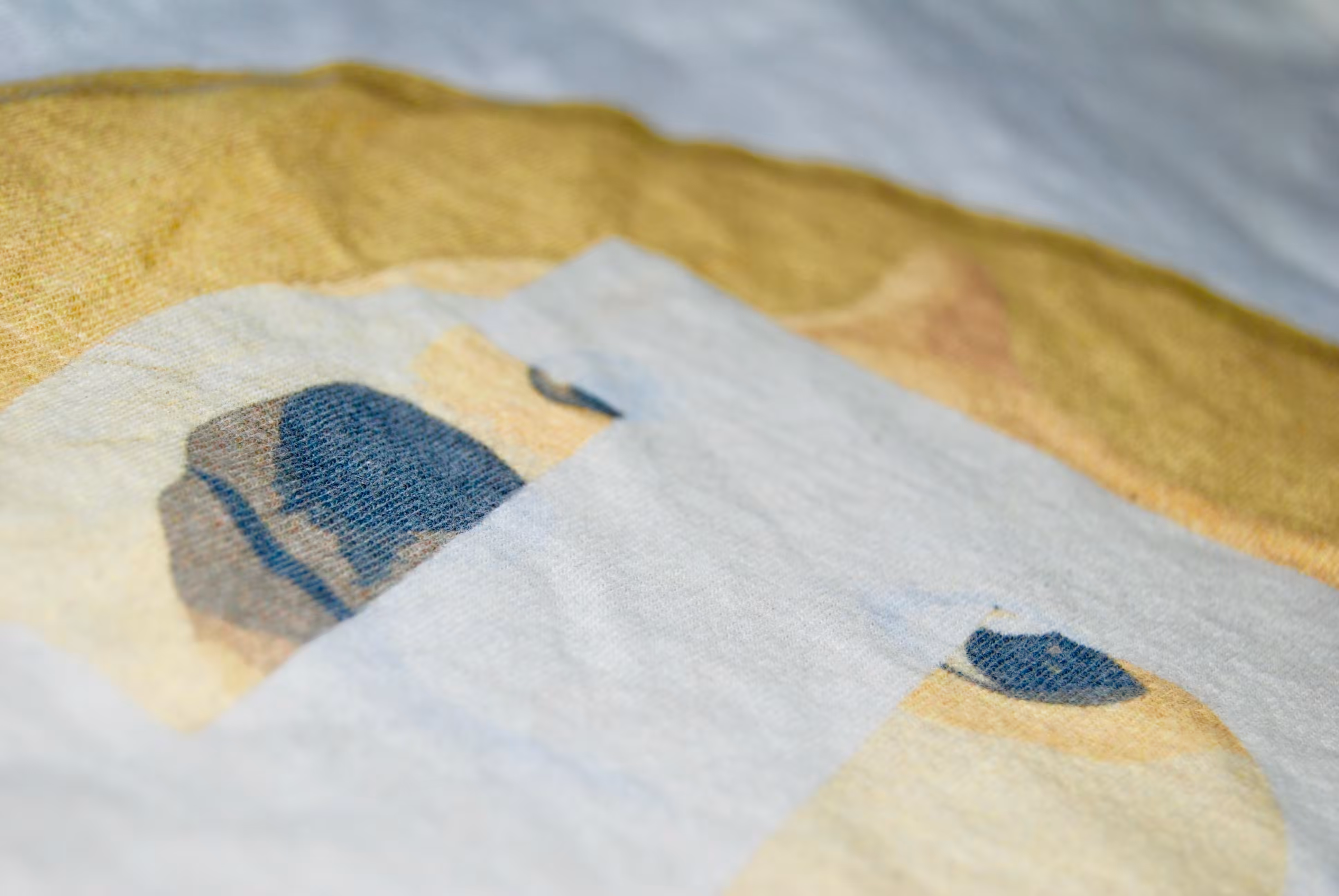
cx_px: 670
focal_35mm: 82
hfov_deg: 24.6
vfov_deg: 16.6
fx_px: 3072
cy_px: 448
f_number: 5.6
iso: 100
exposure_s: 1/60
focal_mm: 55
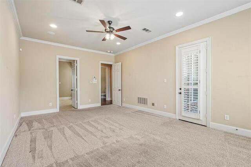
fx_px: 111
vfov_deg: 73.7
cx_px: 126
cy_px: 84
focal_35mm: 16
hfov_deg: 96.8
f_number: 8
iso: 400
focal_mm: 16
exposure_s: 1/20
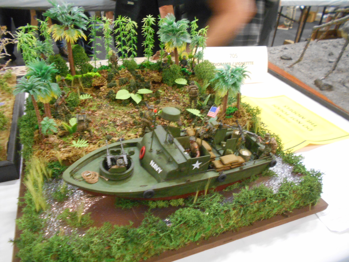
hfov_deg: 67.3
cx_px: 174
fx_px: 262
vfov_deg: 53.1
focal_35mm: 26
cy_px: 131
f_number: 3.2
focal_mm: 4.6
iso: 500
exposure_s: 1/8
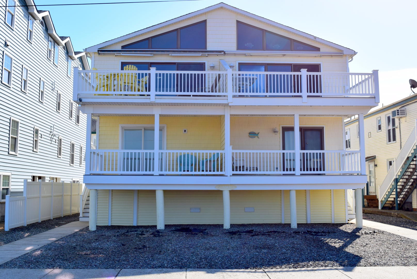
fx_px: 435
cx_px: 208
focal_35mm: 38
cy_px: 140
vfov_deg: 35.5
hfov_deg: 51.3
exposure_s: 1/500
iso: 250
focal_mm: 25
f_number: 11
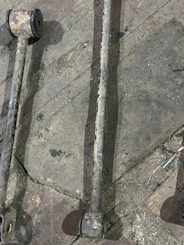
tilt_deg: -75.5
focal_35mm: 33
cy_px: 103
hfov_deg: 42.9
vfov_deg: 55.1
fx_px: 234
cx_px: 100
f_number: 1.6
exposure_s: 1/33
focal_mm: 5.1
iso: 640
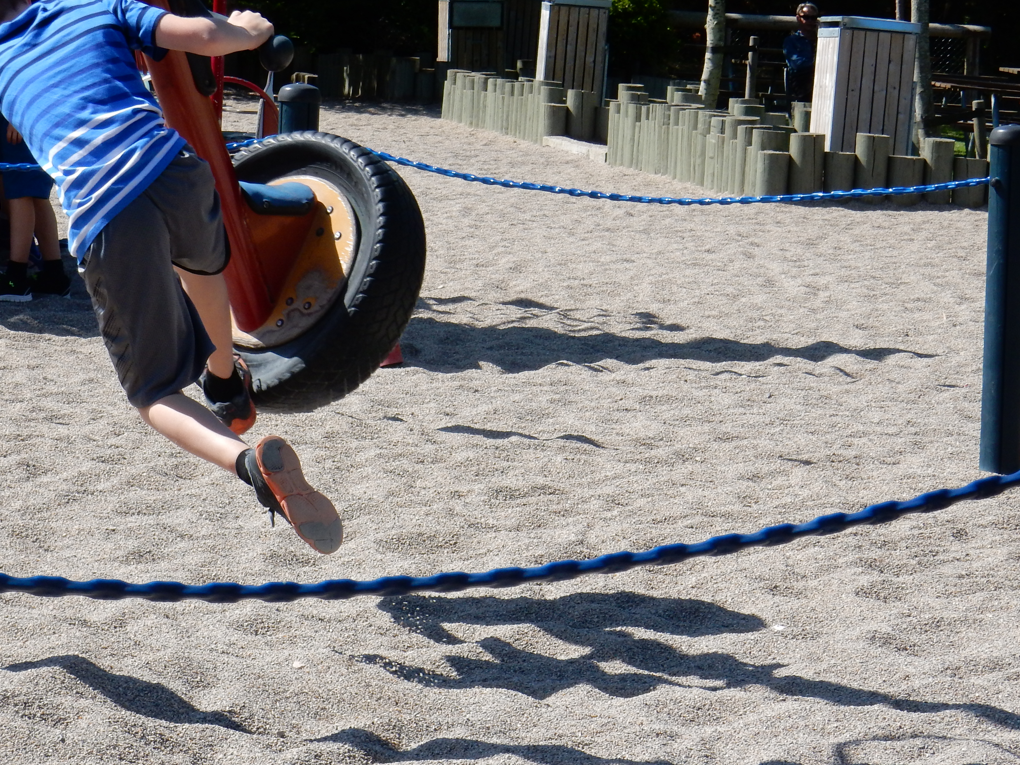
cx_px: 422
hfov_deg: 10.9
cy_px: 414
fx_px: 5362
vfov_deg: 8.2
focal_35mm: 182
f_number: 6
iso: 125
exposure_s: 1/400
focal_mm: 24.7
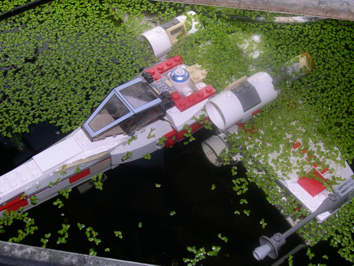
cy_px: 133
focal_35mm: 52
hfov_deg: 36.8
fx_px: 532
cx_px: 177
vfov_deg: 28.0
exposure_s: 1/30
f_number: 8.8
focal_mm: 11.1
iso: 100
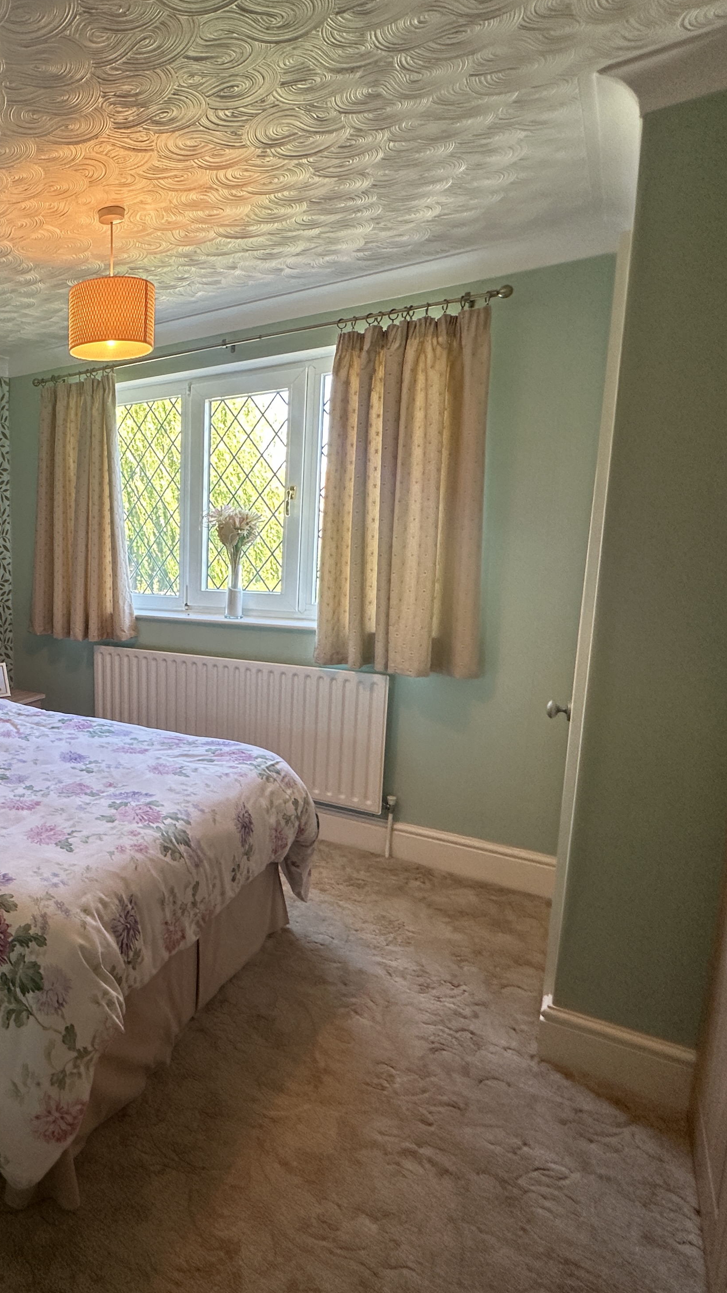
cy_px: 640
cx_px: 15
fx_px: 720
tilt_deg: -7.7
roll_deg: +1.0
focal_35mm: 21
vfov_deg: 83.8
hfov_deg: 45.9
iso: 160
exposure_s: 1/100
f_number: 2.2
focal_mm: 2.22
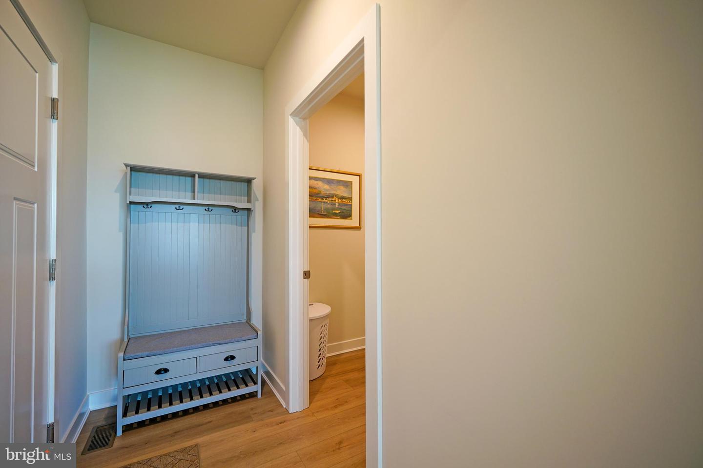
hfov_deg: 100.4
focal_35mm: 15
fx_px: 293
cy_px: 234
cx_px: 352
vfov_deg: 77.3
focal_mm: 10
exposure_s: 1/30
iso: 160
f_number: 2.8
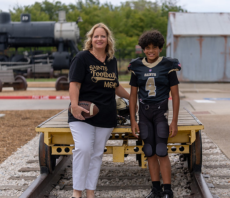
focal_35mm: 83
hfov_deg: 22.5
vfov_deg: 19.4
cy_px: 99
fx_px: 579
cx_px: 129
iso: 160
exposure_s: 1/320
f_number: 2.8
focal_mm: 70
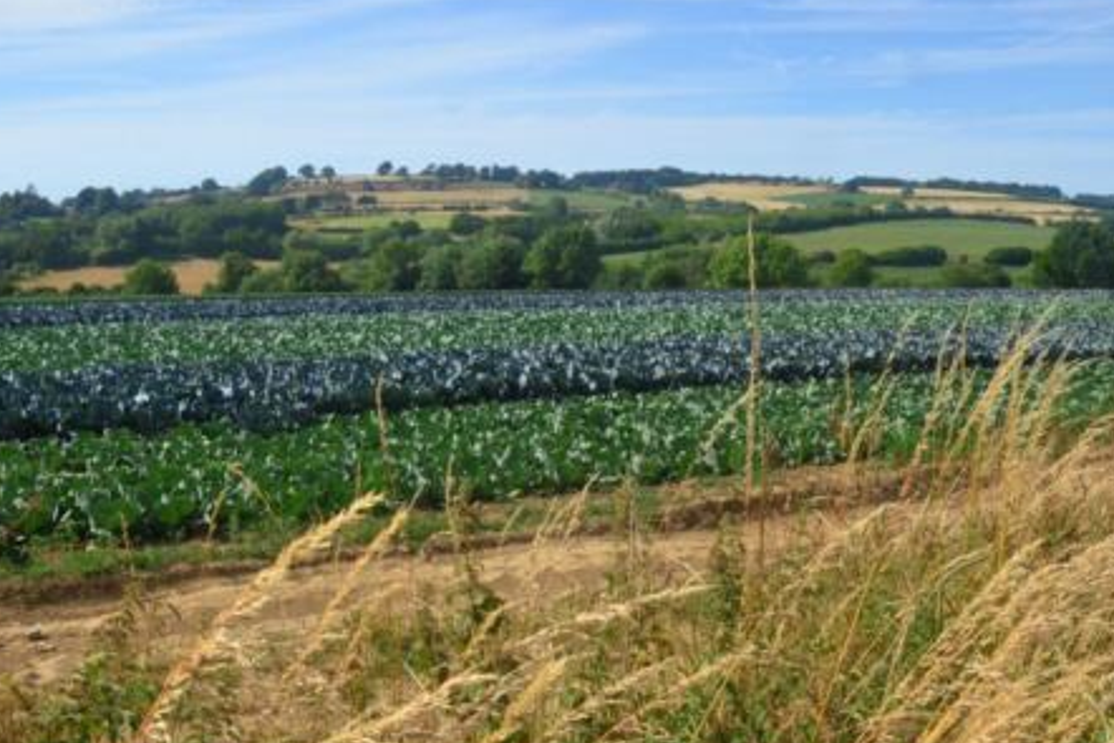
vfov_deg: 33.9
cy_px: 500
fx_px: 1207
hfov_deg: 49.5
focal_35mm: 39
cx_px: 605
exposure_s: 1/500
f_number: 22
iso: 1250
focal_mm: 18
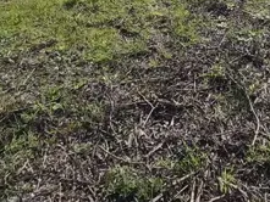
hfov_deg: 39.4
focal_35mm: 47
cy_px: -83
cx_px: 200
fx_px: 367
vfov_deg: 25.2
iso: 50
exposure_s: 1/5280
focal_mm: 2.2
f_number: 2.2
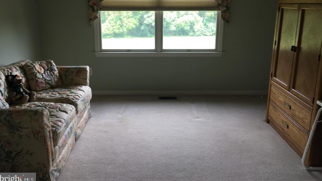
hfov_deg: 61.0
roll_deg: -0.1
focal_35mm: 32
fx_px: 273
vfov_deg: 36.4
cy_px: 63
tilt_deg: -12.2
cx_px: 159
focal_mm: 4.15
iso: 25
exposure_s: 1/40
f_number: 2.2
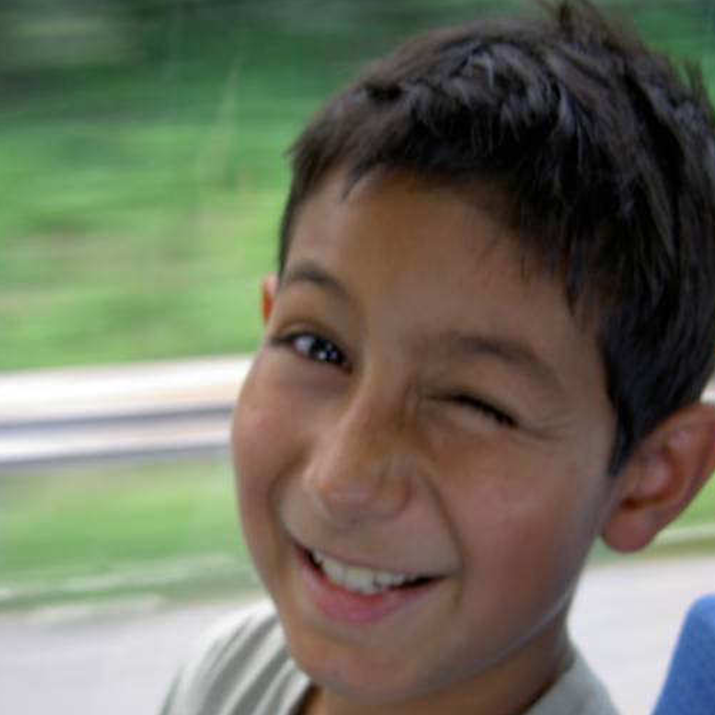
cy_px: 402
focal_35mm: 55
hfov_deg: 31.1
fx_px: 1285
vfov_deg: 31.1
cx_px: 382
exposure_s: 1/60
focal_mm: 8
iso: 100
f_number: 2.8
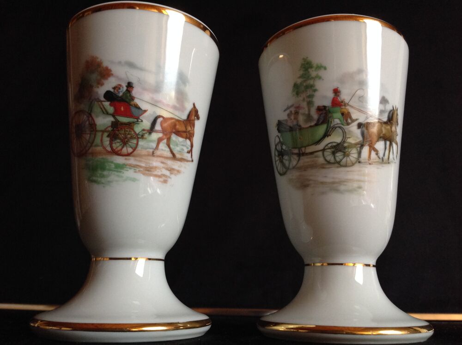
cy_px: 172
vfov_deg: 40.6
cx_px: 231
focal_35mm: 35
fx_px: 466
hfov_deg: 52.7
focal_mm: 4.28
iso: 200
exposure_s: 1/15
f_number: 2.4
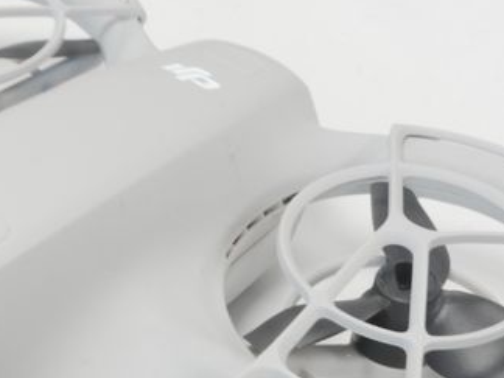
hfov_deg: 17.5
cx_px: 17
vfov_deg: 13.4
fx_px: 1602
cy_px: 298
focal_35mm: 110
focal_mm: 29
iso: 50
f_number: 22
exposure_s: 5
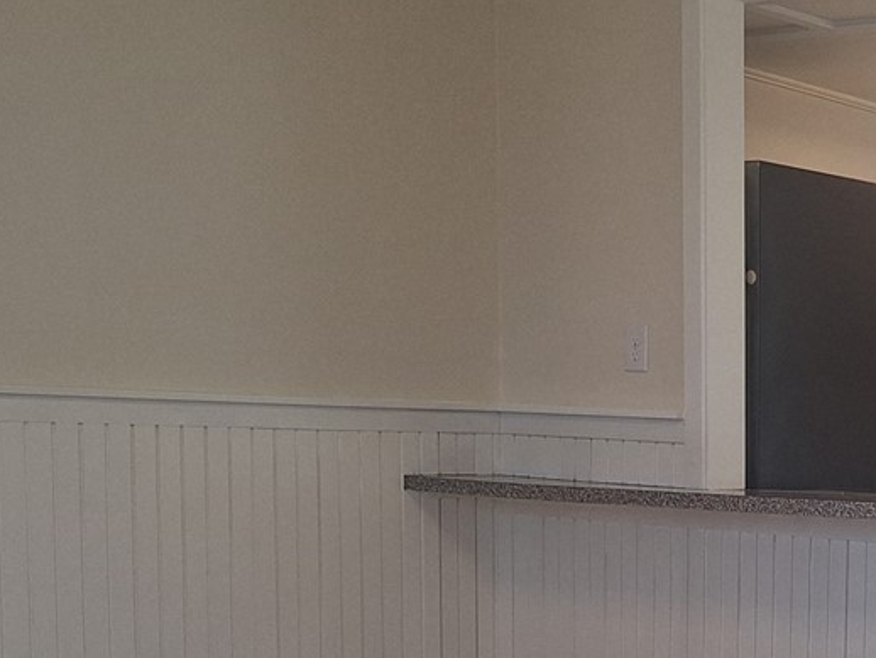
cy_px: 607
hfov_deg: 24.1
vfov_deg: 20.3
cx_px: 1128
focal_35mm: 71
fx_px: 1798
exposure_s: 1/40
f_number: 1.8
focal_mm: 5.54
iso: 80
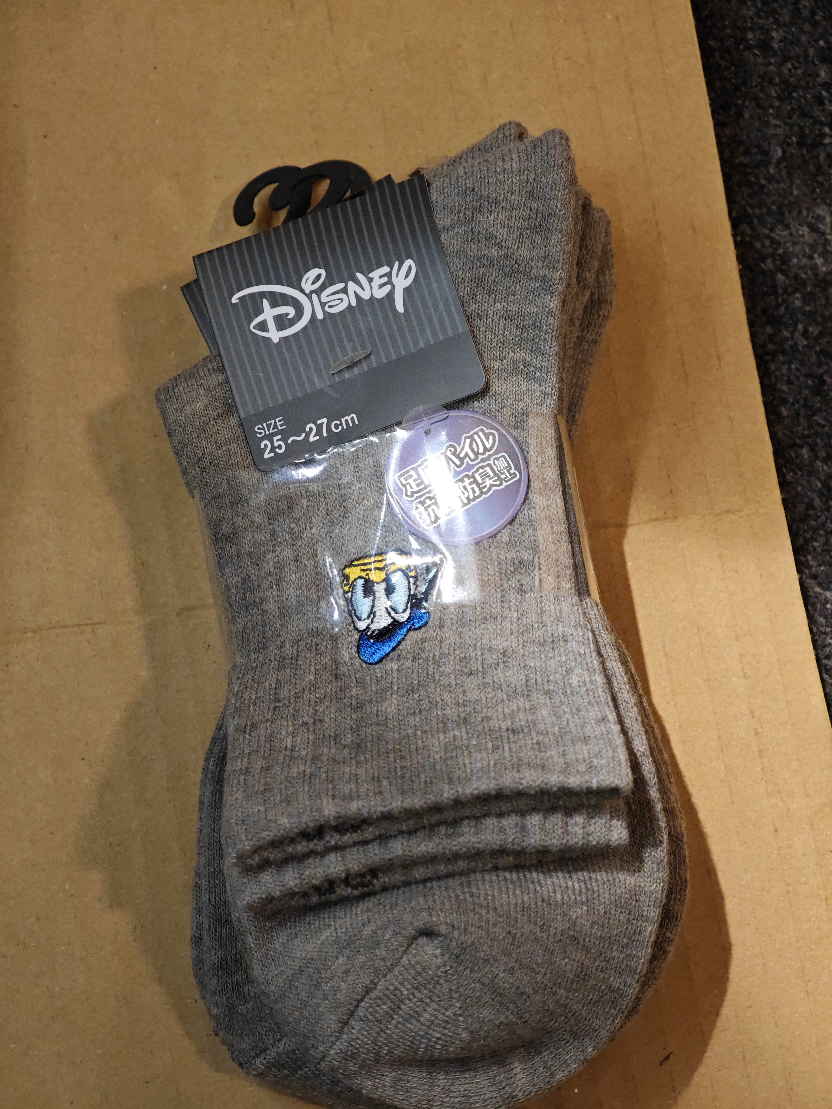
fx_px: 2404
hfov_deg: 19.6
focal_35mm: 75
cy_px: 554
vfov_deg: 26.0
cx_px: 416
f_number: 1.8
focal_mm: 12.28
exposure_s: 1/100
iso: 400
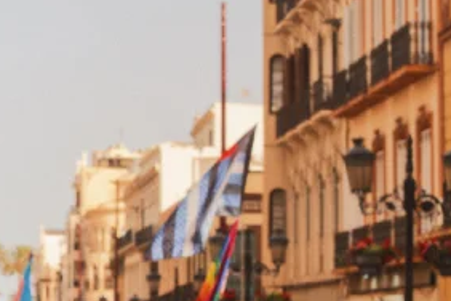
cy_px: 196
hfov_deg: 12.5
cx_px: -101
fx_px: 2004
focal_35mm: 160
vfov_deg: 8.6
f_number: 4.5
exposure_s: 1/1800
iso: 160
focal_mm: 27
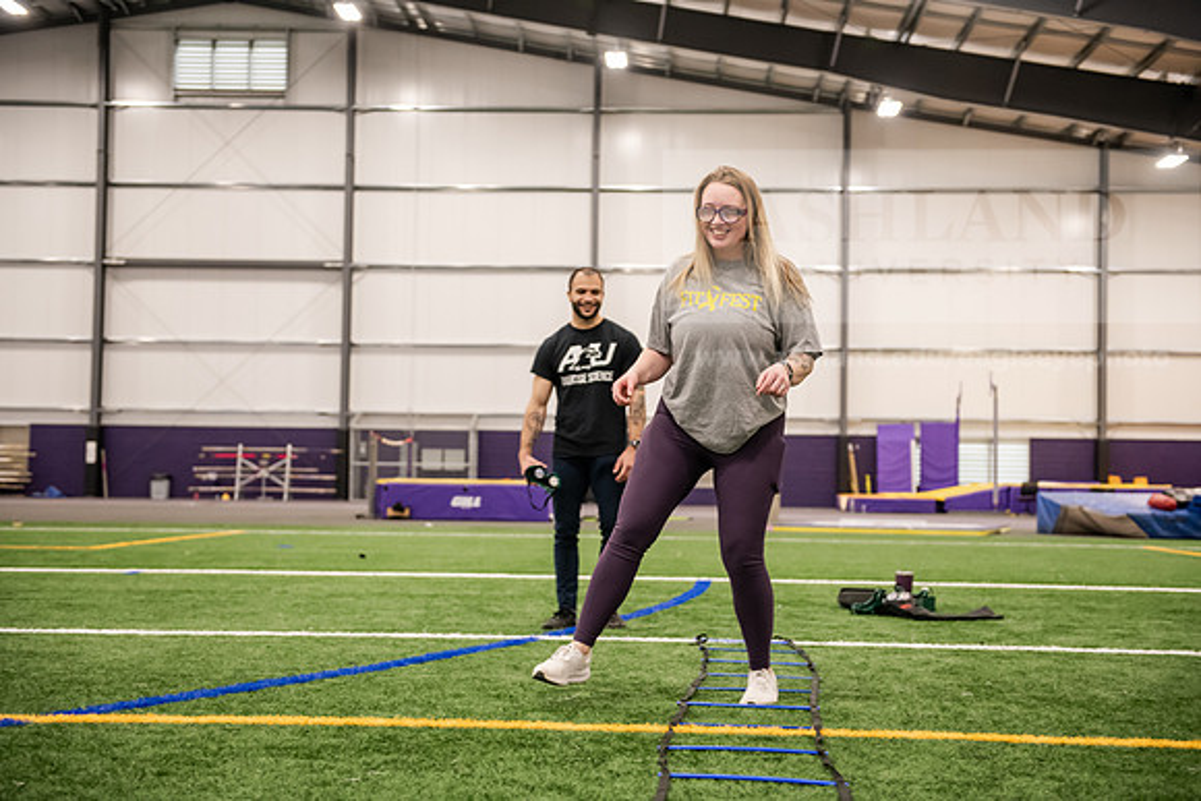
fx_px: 1735
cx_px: 600
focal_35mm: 52
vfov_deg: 26.0
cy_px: 400
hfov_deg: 38.2
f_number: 3.2
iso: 2000
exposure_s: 1/125
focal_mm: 52
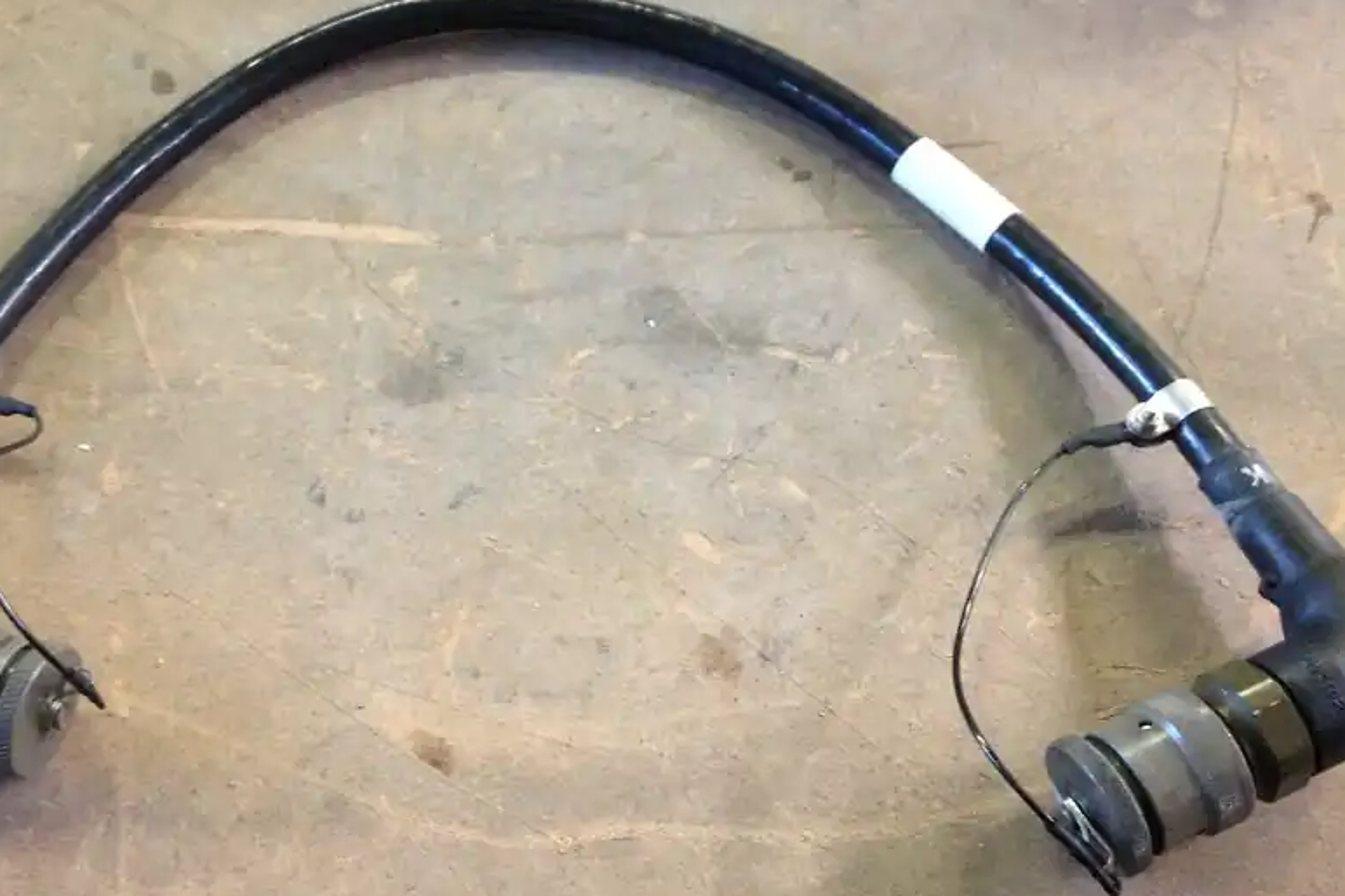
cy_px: 510
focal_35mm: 47
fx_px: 1755
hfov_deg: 41.7
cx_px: 525
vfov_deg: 28.6
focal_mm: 4.28
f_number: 2.4
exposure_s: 1/15
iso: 400
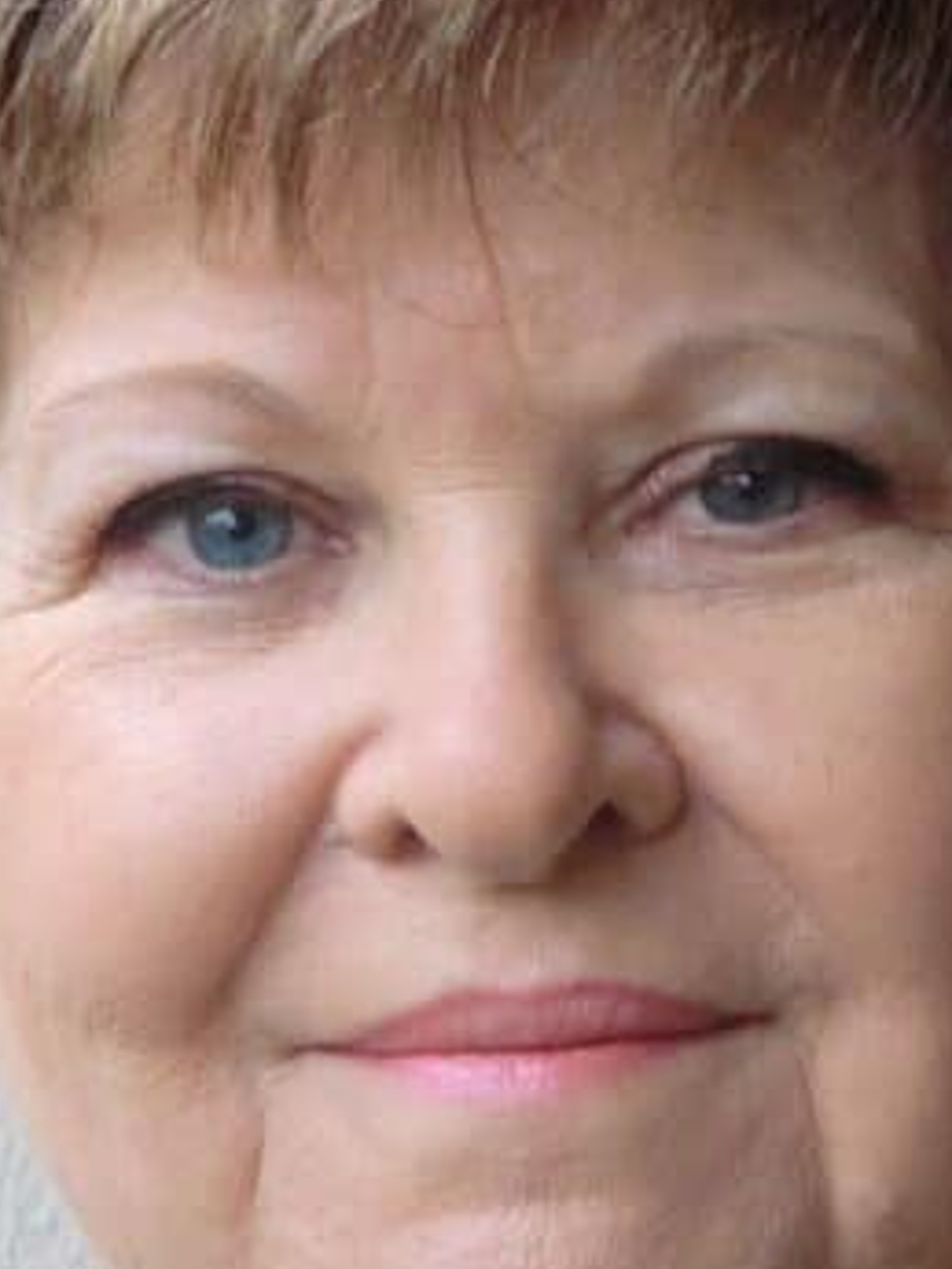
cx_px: 618
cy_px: 589
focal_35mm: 141
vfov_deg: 14.0
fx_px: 5167
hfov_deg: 10.5
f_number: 4.6
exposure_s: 1/80
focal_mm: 13.6
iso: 640
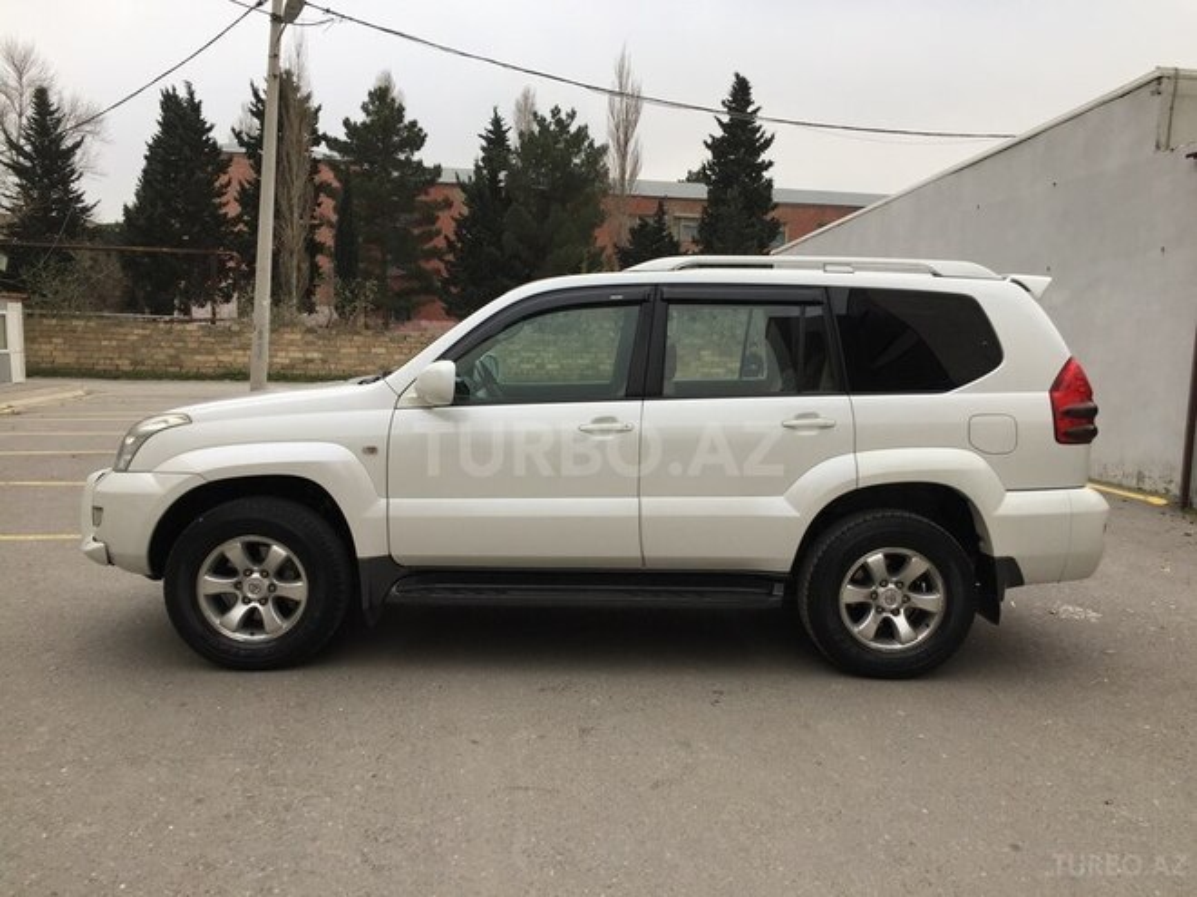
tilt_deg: -6.3
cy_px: 448
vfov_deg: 48.2
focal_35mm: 29
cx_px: 598
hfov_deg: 61.7
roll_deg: -2.3
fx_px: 1003
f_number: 2.2
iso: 32
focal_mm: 4.15
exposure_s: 1/196
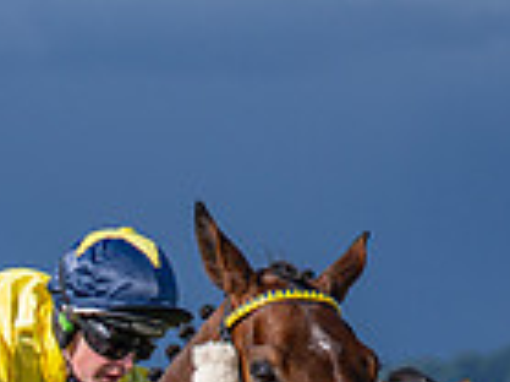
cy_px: 630
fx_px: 6050
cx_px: -545
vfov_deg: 3.6
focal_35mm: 411
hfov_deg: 4.7
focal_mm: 70
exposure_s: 1/2000
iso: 100
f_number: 2.8
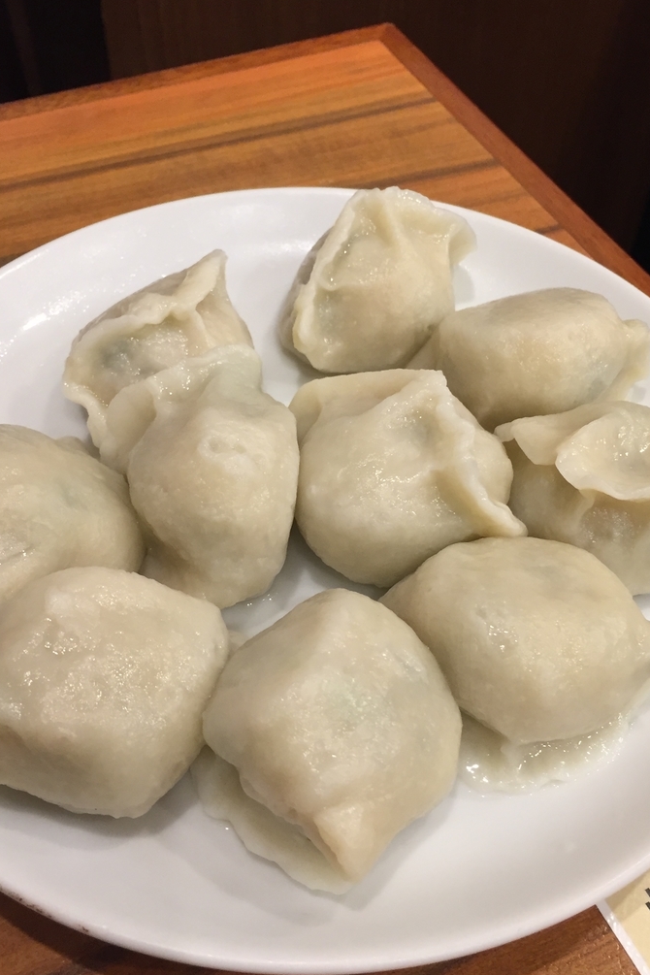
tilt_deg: -49.7
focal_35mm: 36
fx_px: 975
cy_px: 496
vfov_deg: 53.1
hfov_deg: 36.9
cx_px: 339
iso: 64
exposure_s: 1/33
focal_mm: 4.15
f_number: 2.2
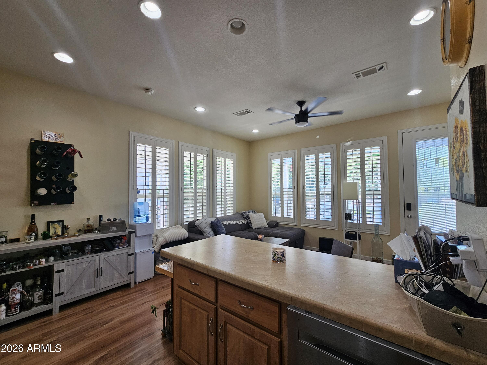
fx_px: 183
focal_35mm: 13
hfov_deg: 106.2
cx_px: 244
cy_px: 182
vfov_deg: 89.9
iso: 80
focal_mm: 2.2
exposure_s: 1/120
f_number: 2.2
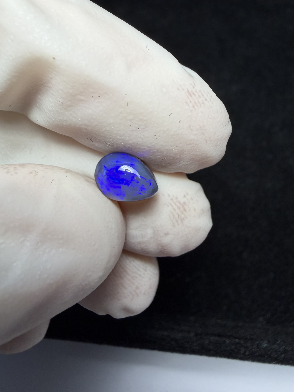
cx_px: 144
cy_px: 193
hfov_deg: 51.4
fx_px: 306
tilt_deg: -64.0
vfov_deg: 65.3
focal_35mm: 27
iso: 64
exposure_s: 1/100
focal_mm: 2.22
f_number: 2.2
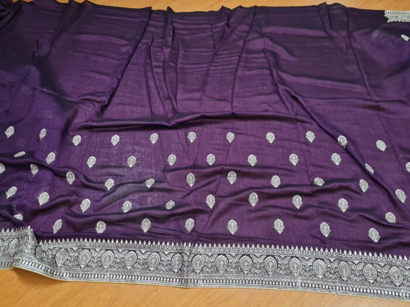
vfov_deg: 53.1
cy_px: 154
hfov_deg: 67.3
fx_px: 308
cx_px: 205
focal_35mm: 26
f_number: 1.8
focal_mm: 5.4
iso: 200
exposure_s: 1/40
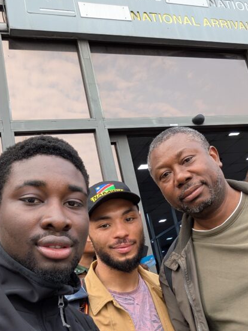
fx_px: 372
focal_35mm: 39
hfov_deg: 36.7
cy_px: 184
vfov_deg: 47.7
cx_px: 148
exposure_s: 1/142
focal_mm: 2.74
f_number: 2.2
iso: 45
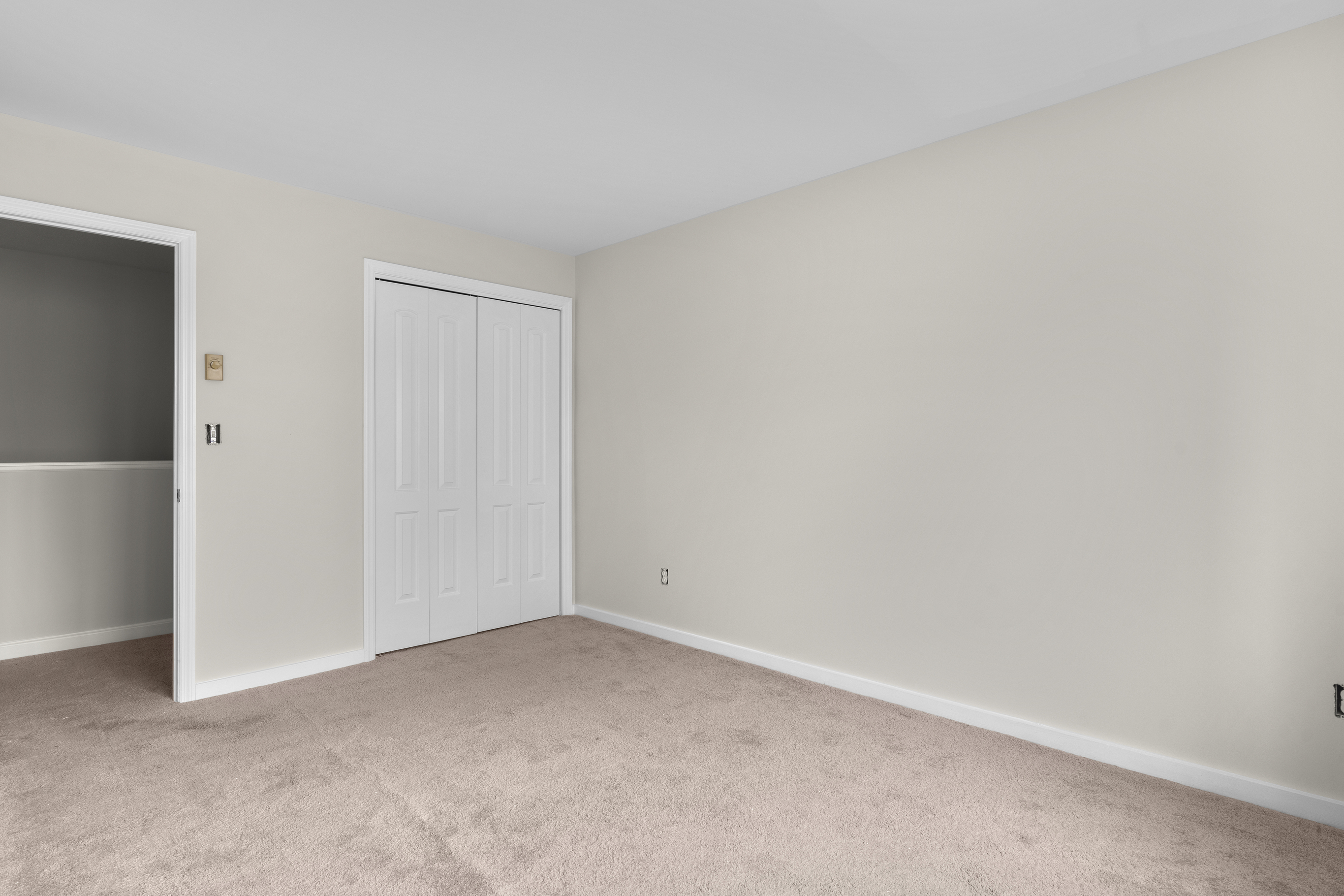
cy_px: 436
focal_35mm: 18
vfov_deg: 67.4
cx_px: 681
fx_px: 672
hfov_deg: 90.0
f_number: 9
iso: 250
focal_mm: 16
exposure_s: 1/1.25
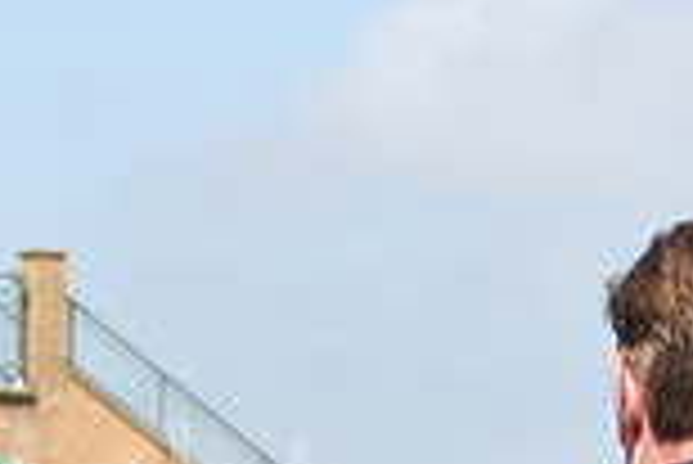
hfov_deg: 7.8
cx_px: 68
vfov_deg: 5.2
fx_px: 5067
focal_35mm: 263
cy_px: 795
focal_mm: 70
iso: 320
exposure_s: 1/1250
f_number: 5.6
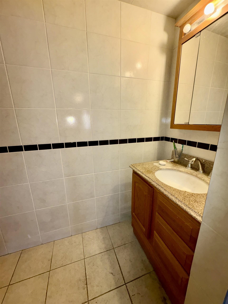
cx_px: 114
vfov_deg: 102.1
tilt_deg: -13.7
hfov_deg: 85.7
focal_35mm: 14
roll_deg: -0.1
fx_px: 123
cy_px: 152
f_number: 2.2
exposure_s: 1/66
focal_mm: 2.22
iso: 64
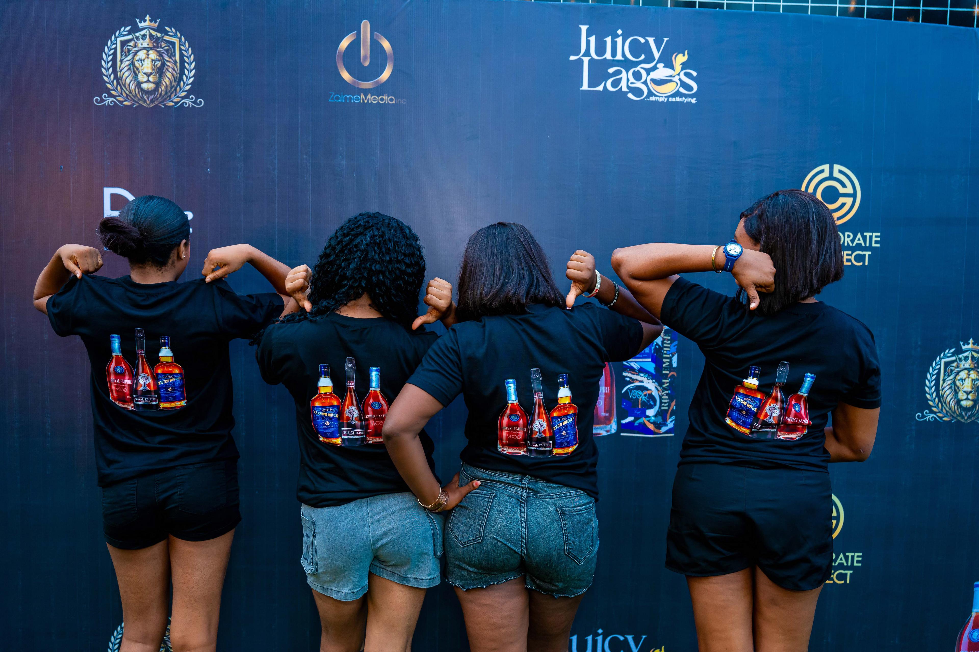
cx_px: 490
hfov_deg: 61.1
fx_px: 829
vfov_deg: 43.0
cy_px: 326
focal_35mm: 30
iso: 1250
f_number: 3.5
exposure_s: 1/125
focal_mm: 30.5
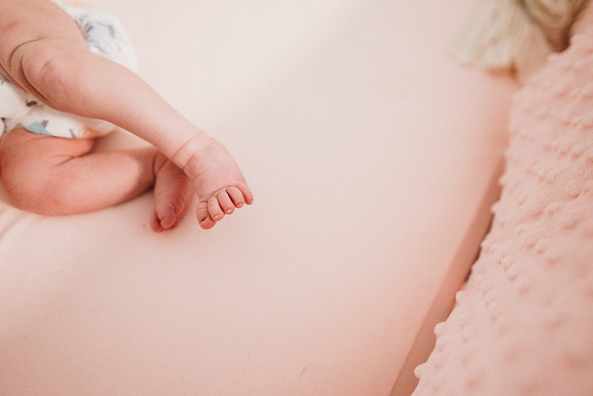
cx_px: 296
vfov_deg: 53.2
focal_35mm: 24
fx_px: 395
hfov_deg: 73.7
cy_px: 198
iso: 1600
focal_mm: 24
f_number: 2.2
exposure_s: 1/160
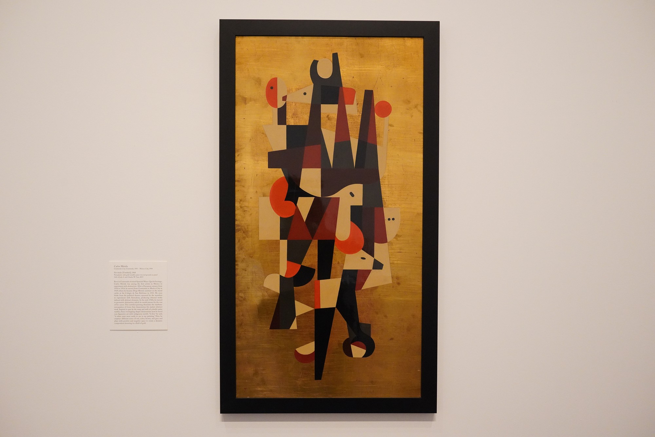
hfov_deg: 55.8
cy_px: 218
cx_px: 328
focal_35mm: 34
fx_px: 619
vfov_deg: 38.9
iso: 8000
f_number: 7.1
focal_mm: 34
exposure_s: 1/100
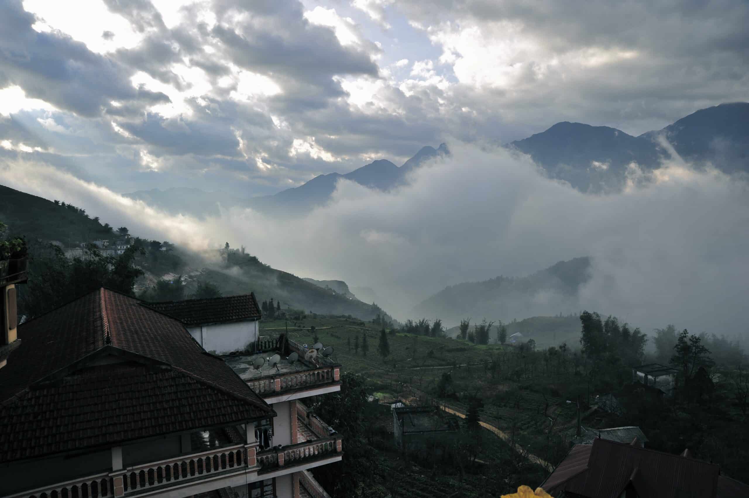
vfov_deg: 53.1
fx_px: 499
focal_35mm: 24
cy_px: 249
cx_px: 374
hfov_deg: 73.8
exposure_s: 1/160
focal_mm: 24
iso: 200
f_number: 11
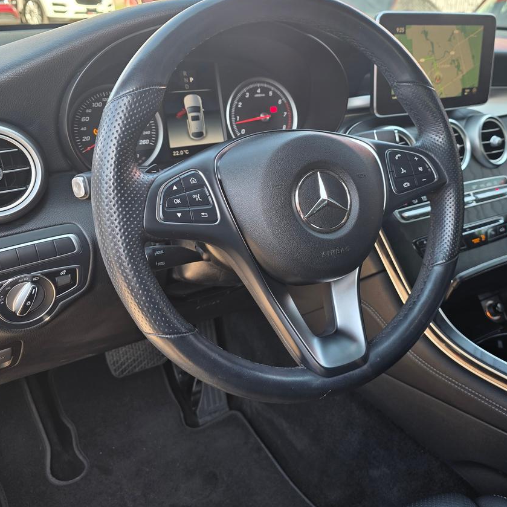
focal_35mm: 31
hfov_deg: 52.1
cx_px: 311
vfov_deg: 52.4
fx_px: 514
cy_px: 218
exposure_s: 1/52.5
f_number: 1.7
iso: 20
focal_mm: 6.3
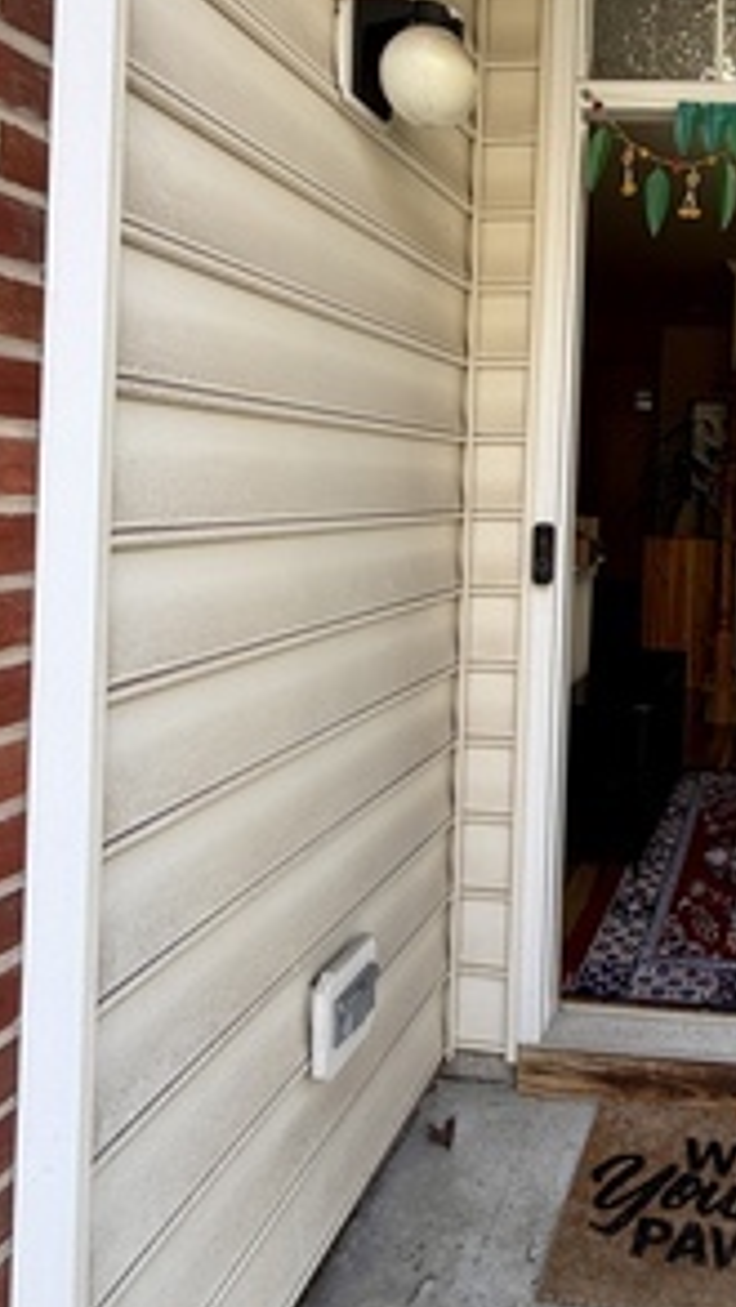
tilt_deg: +0.5
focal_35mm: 26
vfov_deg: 70.7
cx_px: 729
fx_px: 901
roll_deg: -1.3
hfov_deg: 39.4
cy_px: 486
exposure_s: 1/121
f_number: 2.2
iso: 100
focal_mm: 2.22
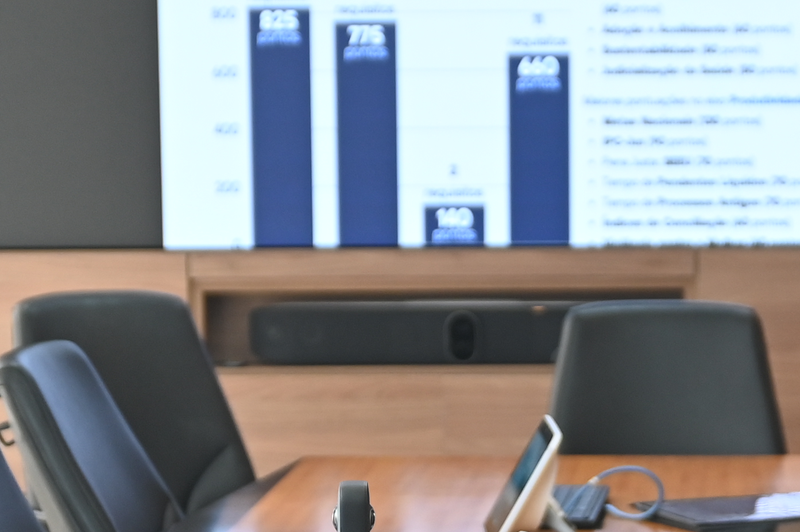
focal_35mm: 165
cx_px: 542
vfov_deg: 8.2
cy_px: 694
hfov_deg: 12.4
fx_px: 3664
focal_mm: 38
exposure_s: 1/125
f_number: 2.8
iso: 500
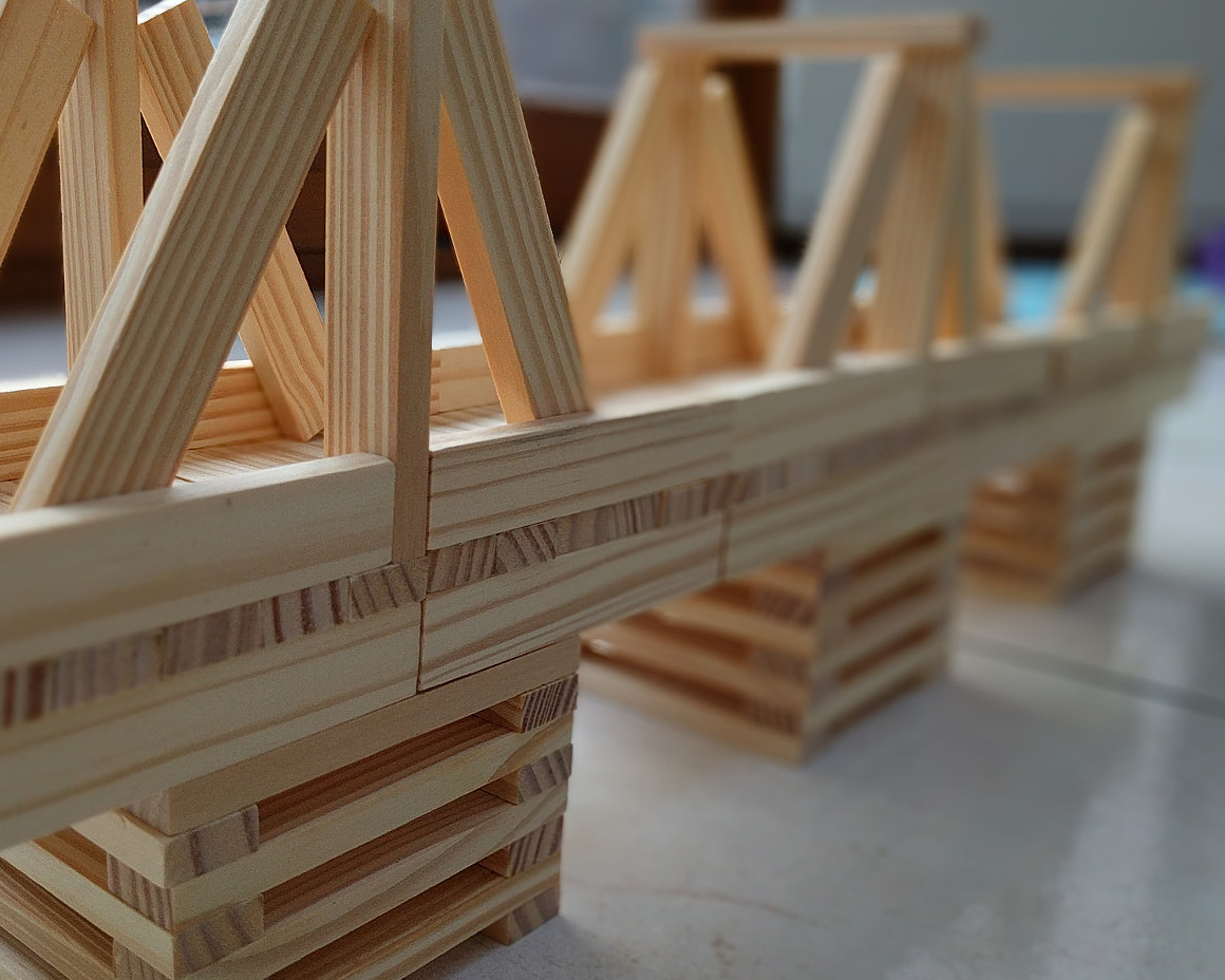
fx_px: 1269
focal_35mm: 35
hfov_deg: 50.9
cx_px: 446
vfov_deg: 42.2
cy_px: 495
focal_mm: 4.67
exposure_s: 1/40
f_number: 2
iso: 199
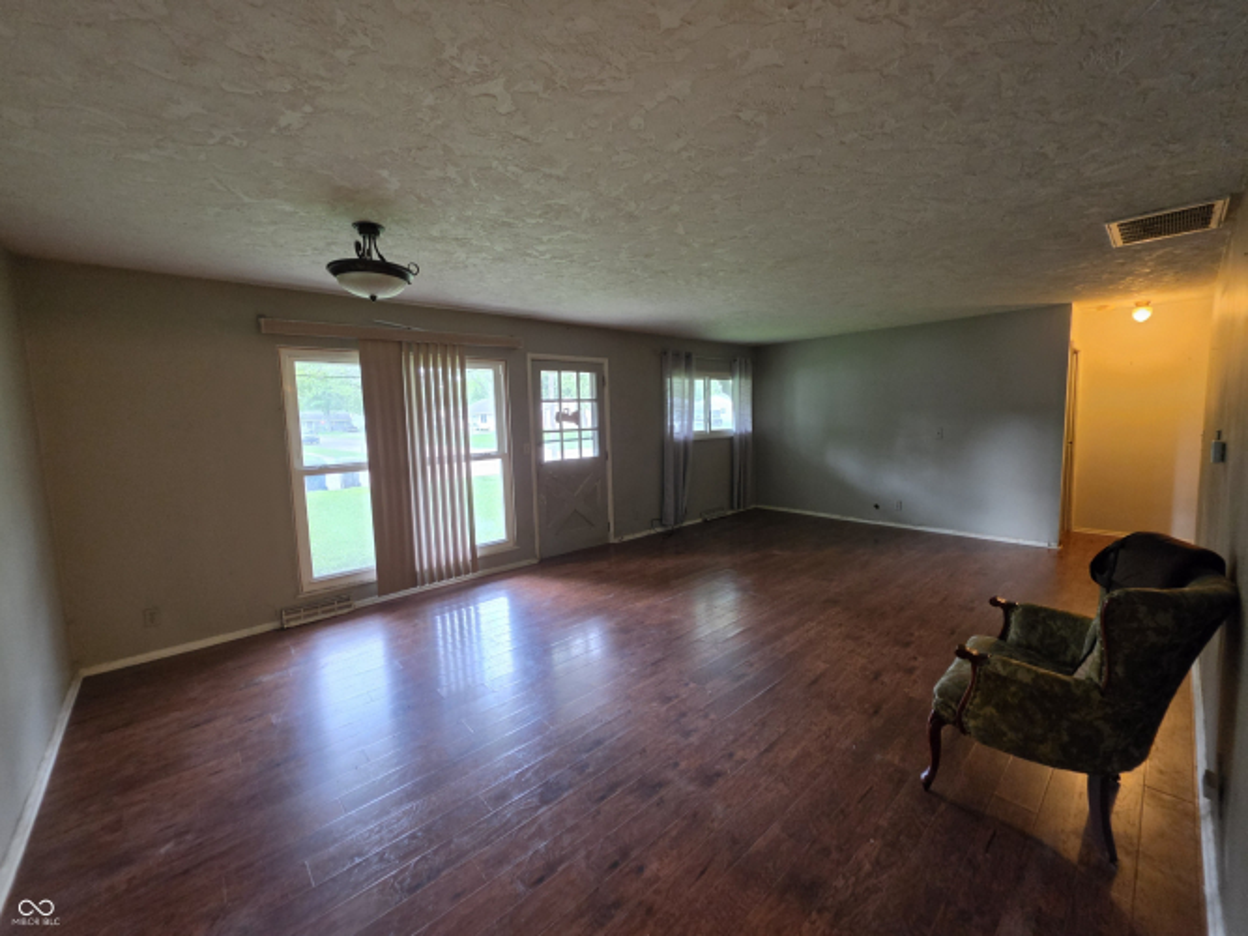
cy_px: 468
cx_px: 624
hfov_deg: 106.2
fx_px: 469
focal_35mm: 13
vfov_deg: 89.9
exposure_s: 1/60
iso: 500
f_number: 1.9
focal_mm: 2.2
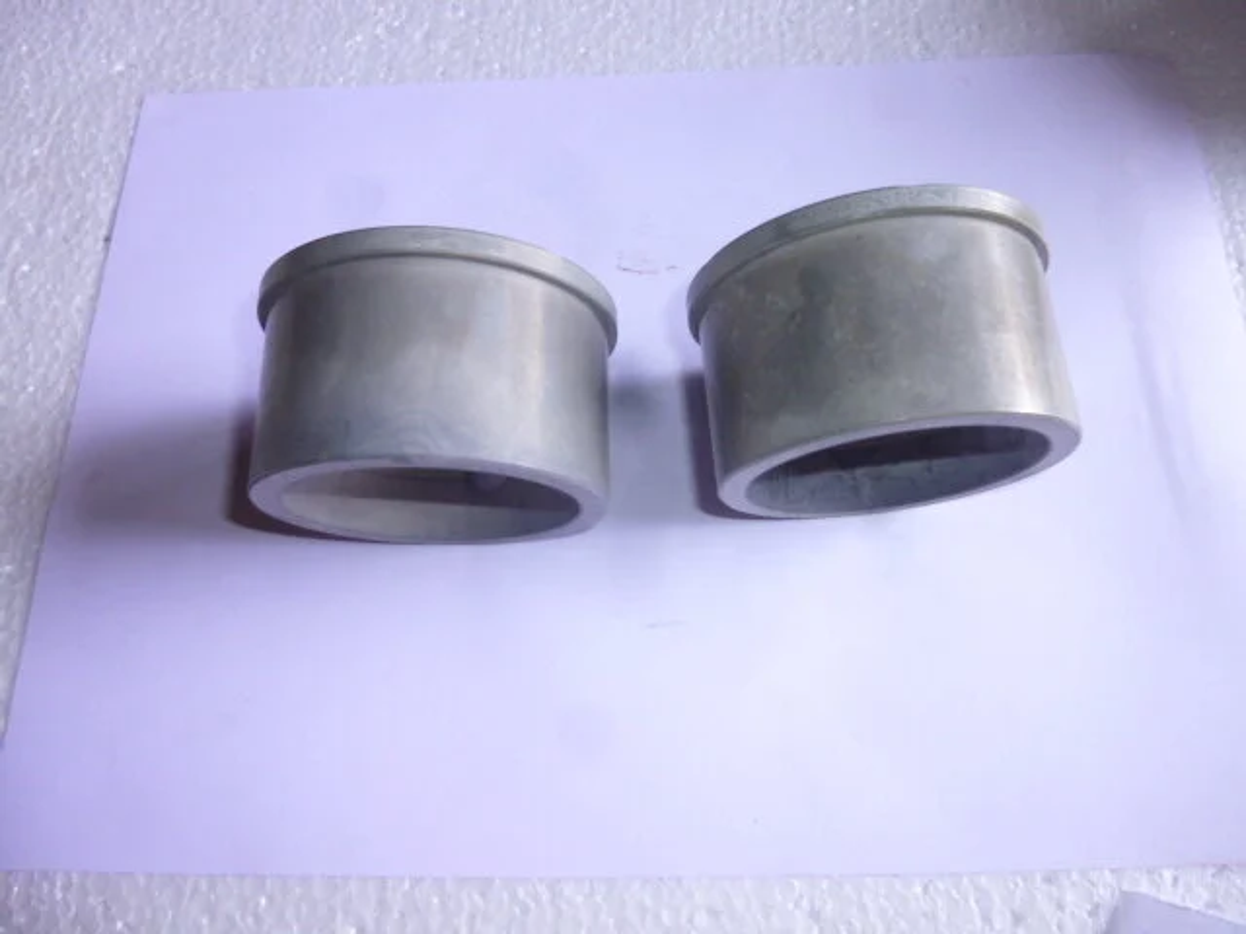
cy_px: 467
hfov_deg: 69.4
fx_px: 900
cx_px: 623
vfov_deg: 54.9
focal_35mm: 25
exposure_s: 1/60
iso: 100
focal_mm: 4.5
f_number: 3.1
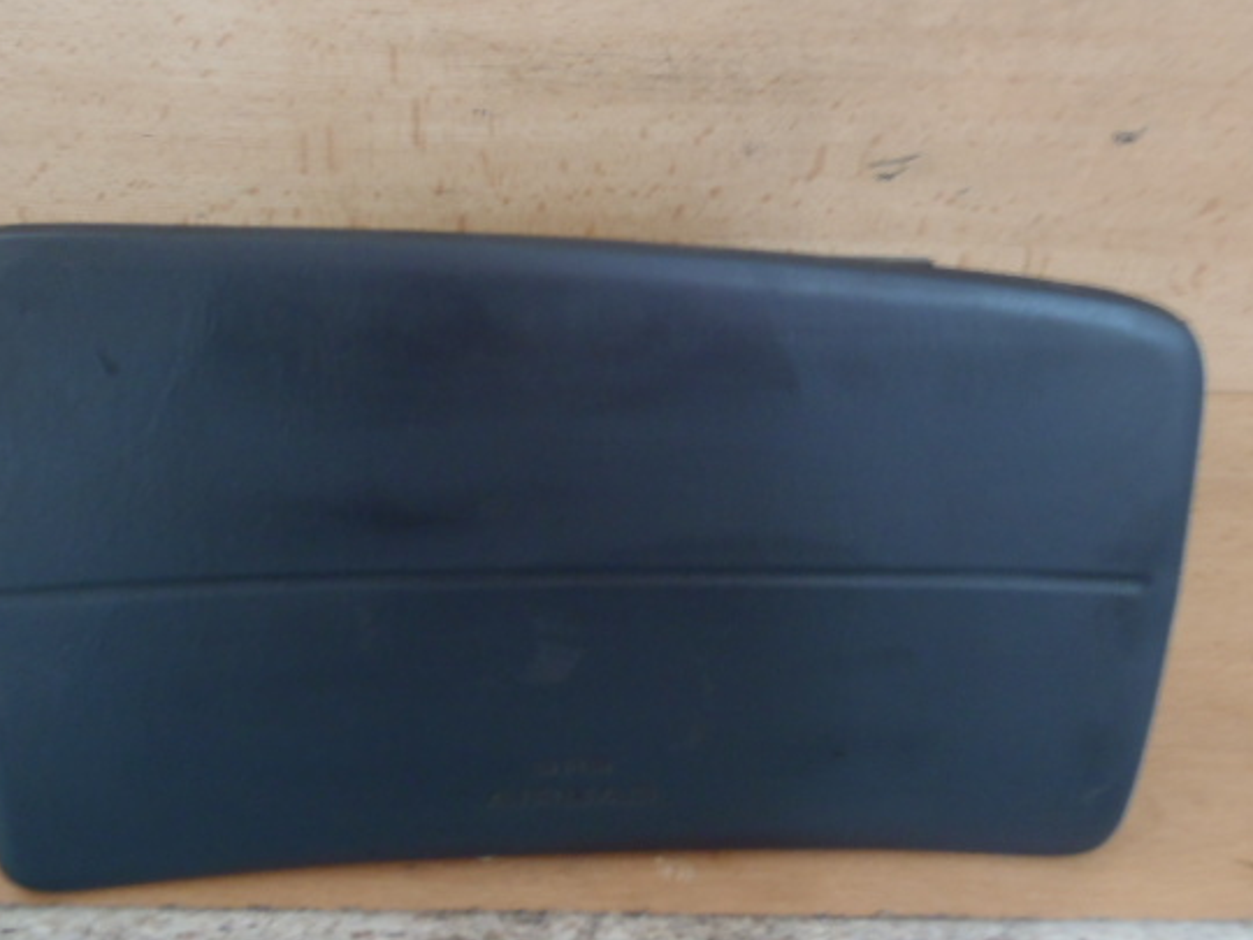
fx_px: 1629
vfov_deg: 32.1
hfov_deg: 41.9
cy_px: 390
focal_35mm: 45
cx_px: 520
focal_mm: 6.83
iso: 250
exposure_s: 1/4
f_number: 4.6
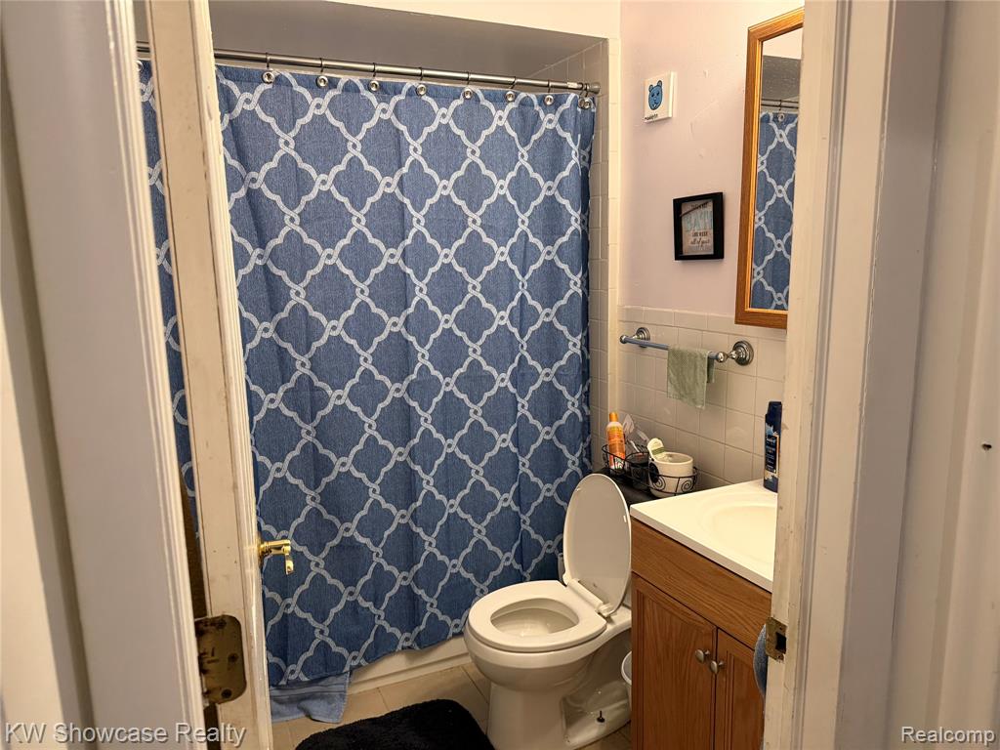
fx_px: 693
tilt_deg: -10.5
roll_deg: +1.1
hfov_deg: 71.6
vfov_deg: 56.8
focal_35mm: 24
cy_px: 375
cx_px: 500
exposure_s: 1/60
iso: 400
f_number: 1.78
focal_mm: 6.76
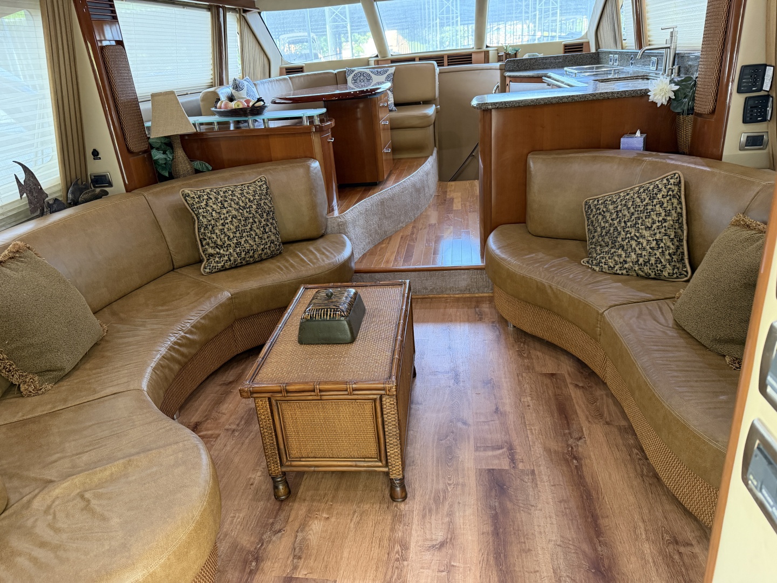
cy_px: 292
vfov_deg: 56.8
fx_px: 539
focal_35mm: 24
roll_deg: +4.2
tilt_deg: -20.9
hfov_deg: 71.6
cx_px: 388
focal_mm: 6.76
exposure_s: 1/60
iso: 500
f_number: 1.78
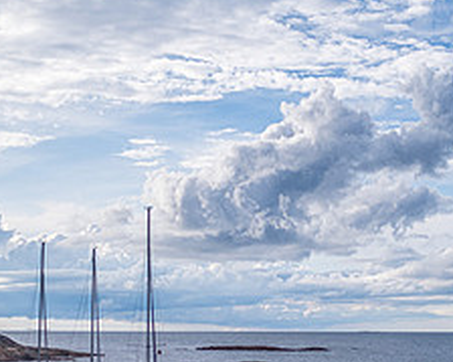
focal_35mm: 85
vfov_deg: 18.0
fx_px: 1139
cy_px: 264
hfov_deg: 22.5
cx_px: 271
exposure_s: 1/14000
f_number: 1.4
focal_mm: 23
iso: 160
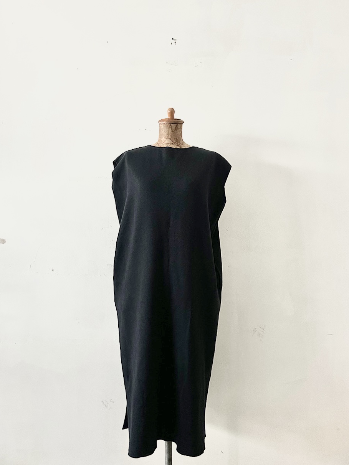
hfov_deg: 51.4
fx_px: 363
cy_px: 235
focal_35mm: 27
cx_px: 171
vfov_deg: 65.3
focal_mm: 5.7
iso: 500
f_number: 1.5
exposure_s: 1/30
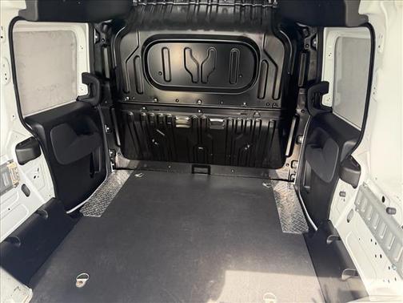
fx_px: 279
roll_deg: -1.1
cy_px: 152
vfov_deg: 56.8
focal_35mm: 24
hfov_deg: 71.6
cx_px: 202
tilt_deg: -24.7
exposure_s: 1/60
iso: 200
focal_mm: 6.76
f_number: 1.78
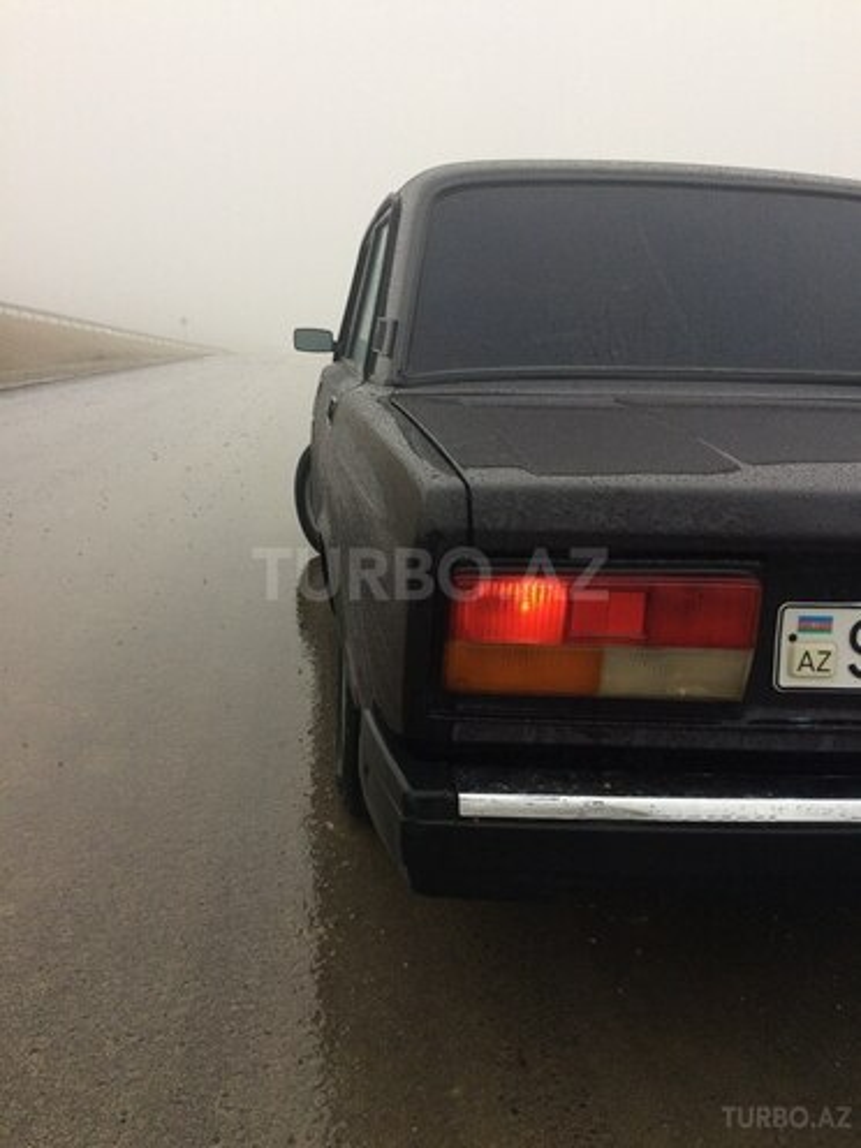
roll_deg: +0.7
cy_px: 574
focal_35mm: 29
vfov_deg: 61.7
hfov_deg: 48.2
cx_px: 430
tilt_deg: -15.1
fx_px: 962
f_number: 2.2
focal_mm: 4.15
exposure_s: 1/100
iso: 64
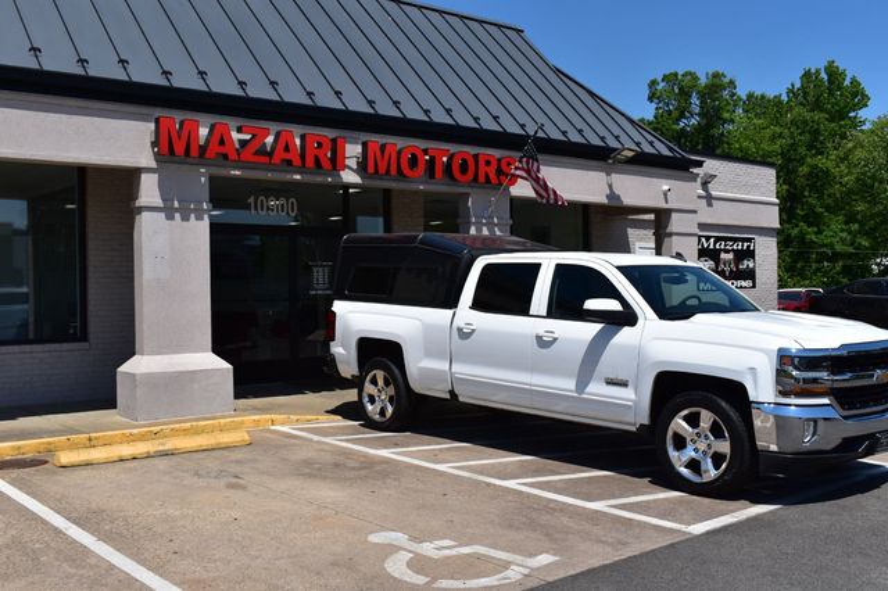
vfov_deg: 35.5
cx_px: 444
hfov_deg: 51.3
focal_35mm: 38
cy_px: 296
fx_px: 924
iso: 200
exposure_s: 1/500
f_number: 11
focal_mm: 25
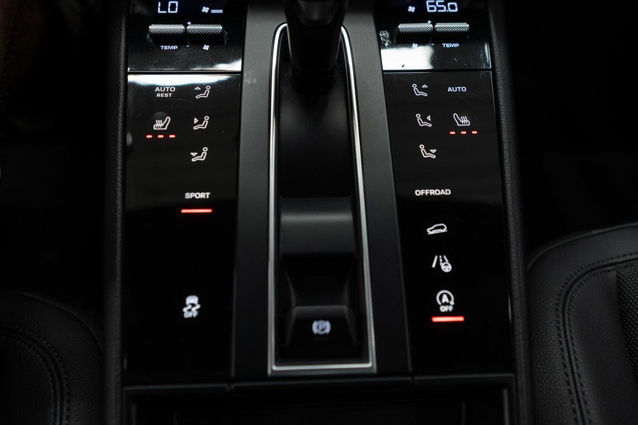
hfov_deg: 65.5
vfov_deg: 46.4
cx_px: 319
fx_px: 496
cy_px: 212
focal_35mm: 28
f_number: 3.2
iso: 400
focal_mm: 28
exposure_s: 1/50
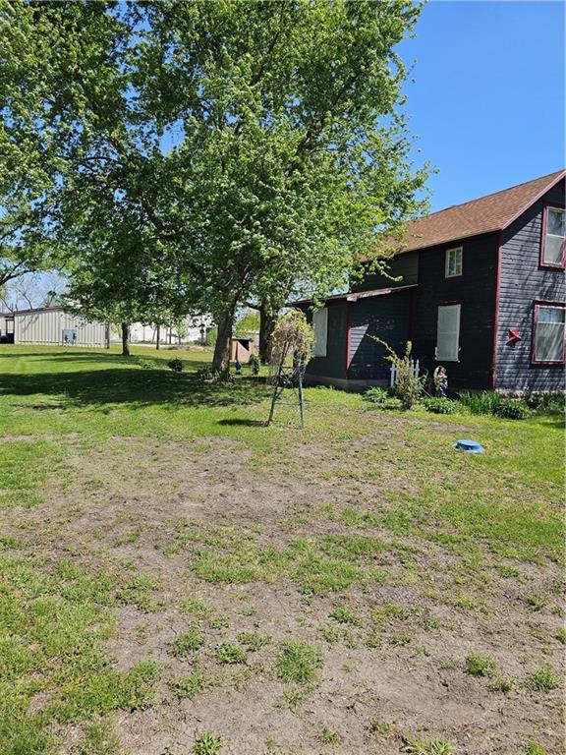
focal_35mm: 23
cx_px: 283
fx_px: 501
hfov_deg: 58.9
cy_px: 378
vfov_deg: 73.9
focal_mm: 6.3
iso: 10
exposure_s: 1/664
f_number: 1.7
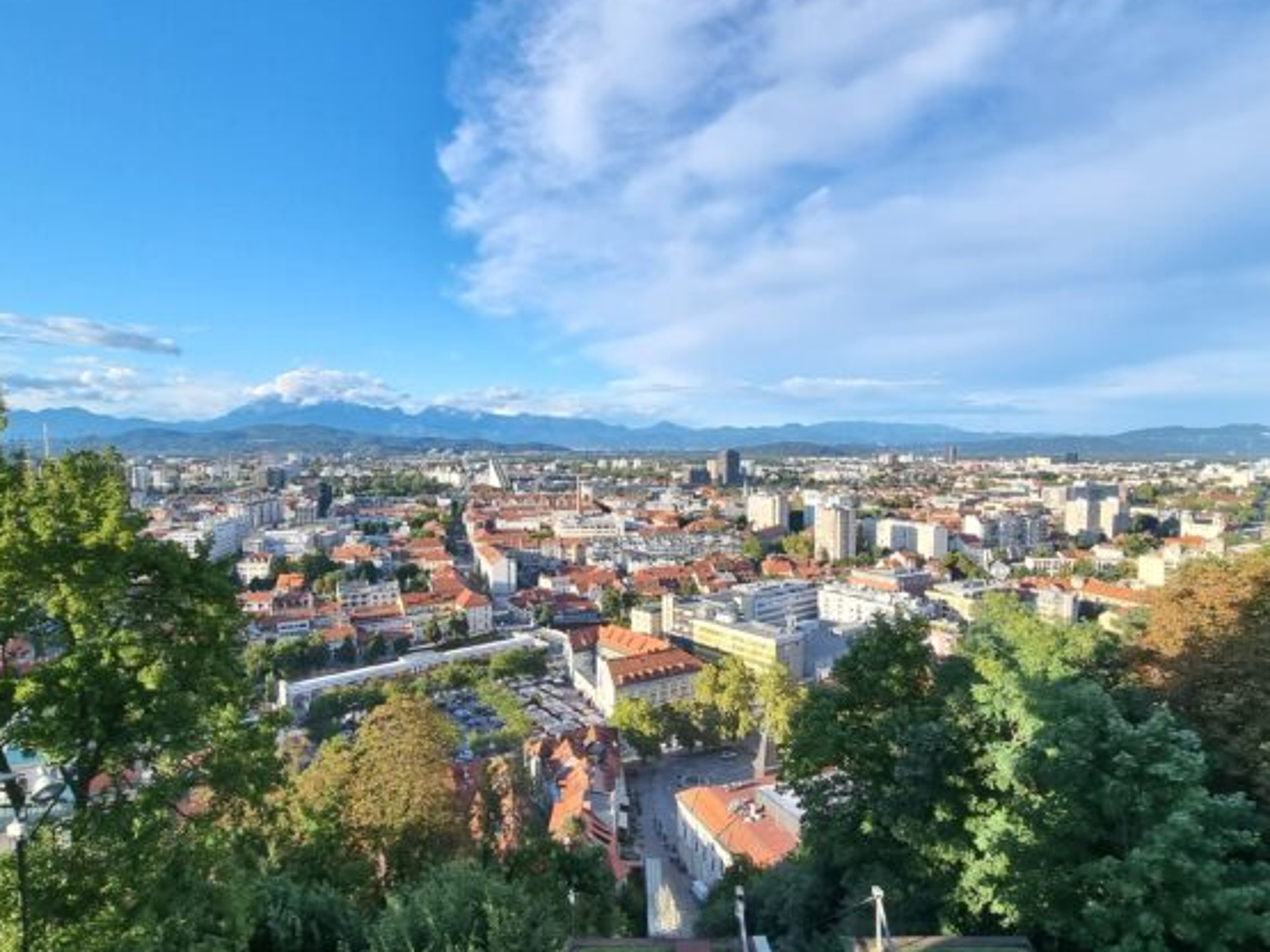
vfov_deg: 71.6
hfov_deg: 87.7
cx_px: 616
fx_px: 660
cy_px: 478
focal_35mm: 18
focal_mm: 2.2
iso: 50
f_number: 2.2
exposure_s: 1/1128
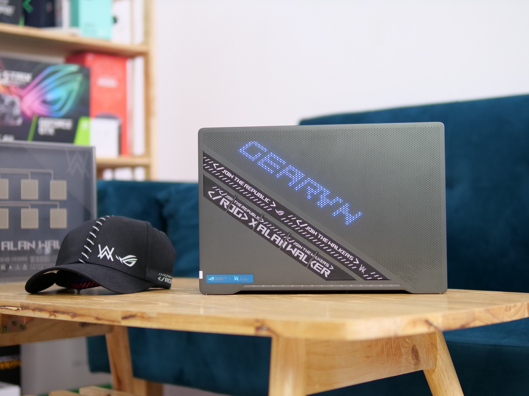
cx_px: 264
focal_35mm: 60
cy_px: 198
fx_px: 917
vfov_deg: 24.4
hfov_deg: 32.2
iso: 1000
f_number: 1.4
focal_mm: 30
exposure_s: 1/160
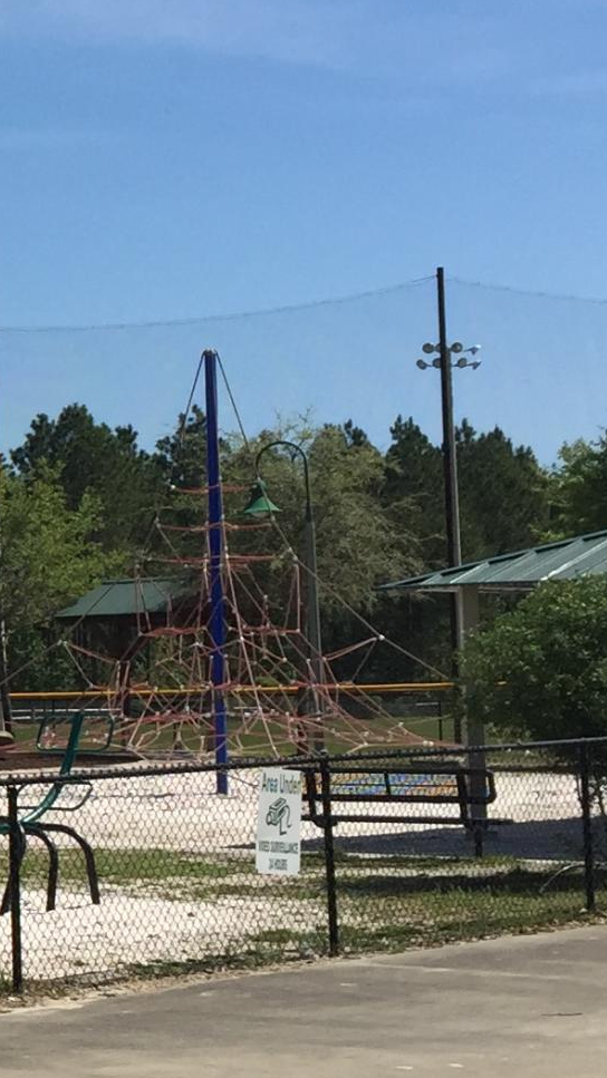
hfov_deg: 11.0
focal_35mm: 98
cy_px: 608
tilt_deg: +1.5
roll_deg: +0.6
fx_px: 2804
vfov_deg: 21.8
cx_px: -706
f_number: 2.2
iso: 32
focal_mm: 4.15
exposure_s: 1/2825
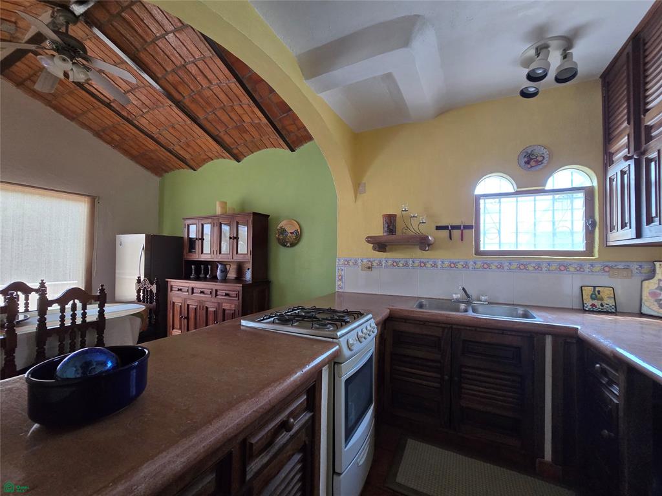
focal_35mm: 13
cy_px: 248
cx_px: 331
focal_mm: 2.2
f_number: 2.2
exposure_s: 1/60
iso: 400
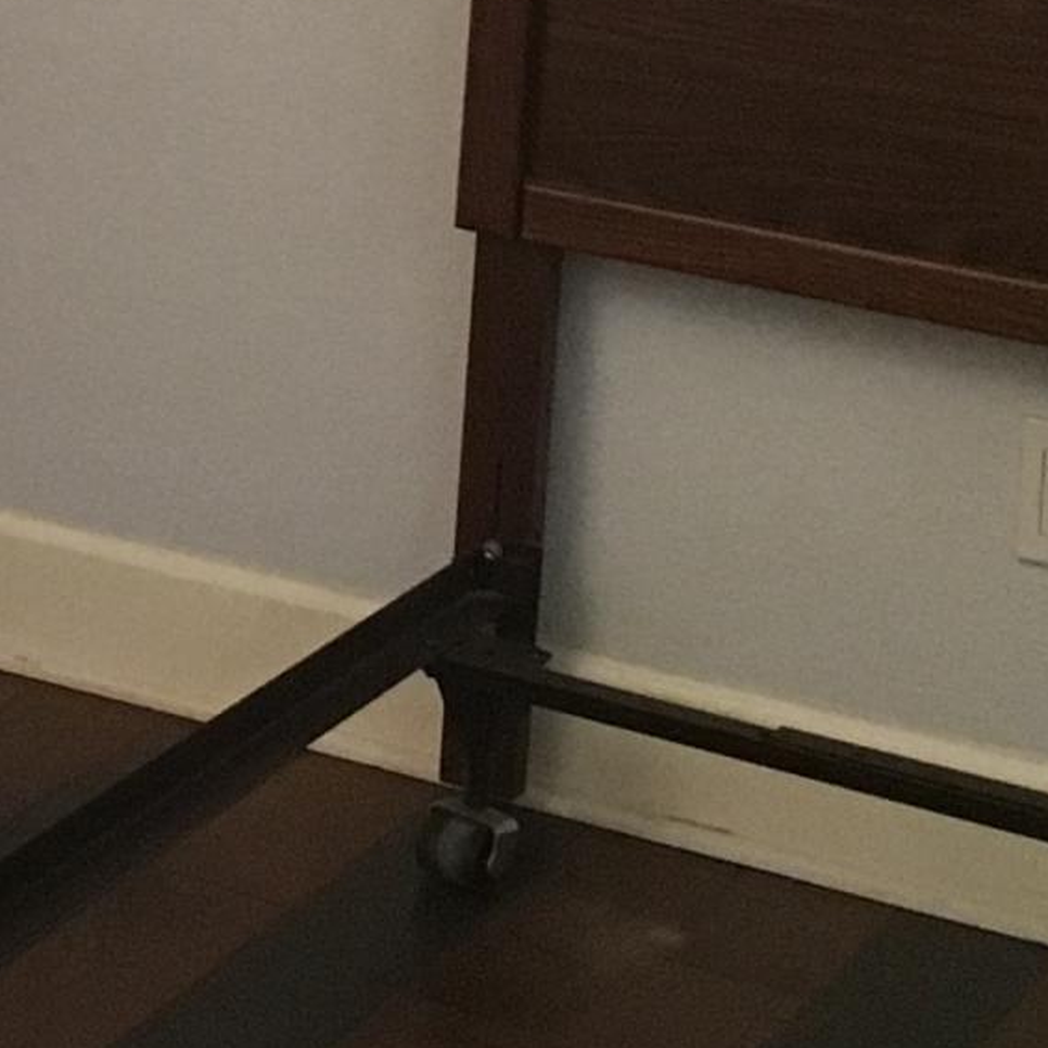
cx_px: -425
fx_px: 4658
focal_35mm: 136
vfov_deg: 12.3
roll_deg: -1.5
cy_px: -434
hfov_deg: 12.3
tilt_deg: -6.6
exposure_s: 1/20
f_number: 2.2
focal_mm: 4.15
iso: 200
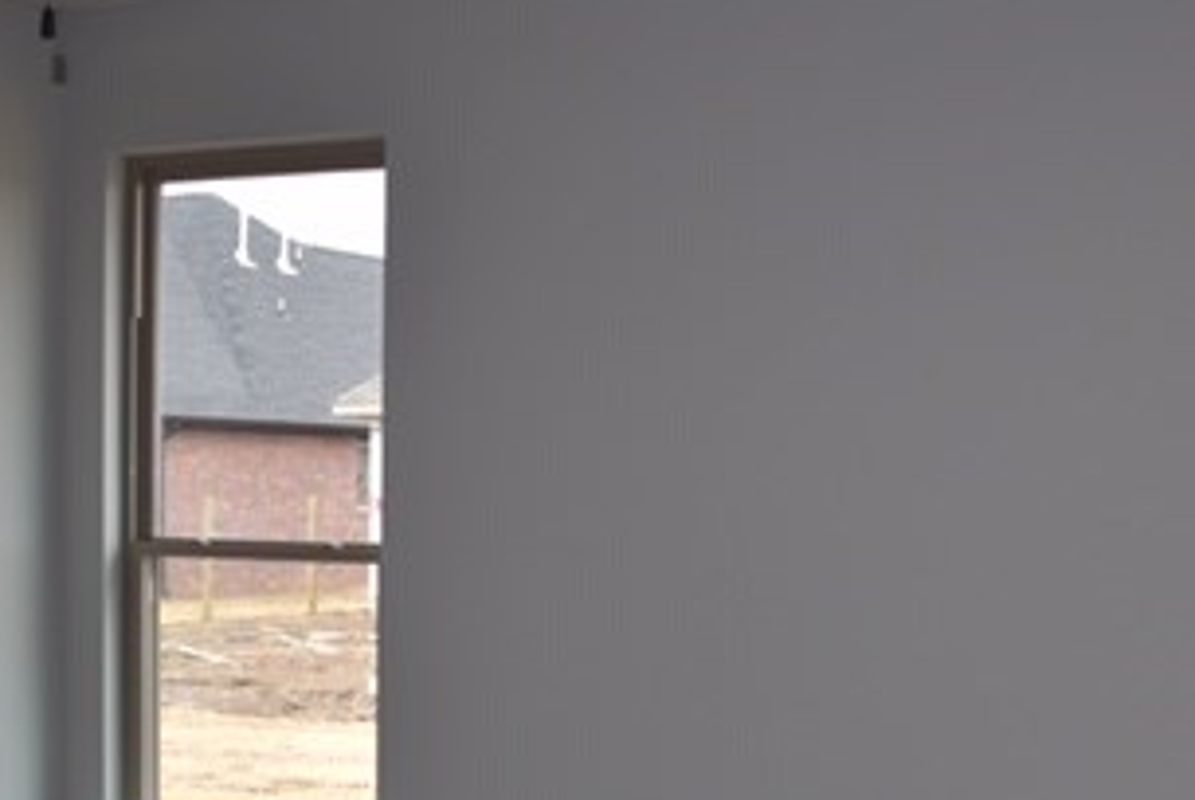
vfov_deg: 20.4
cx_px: 756
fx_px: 2194
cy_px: 624
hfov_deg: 30.3
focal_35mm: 66
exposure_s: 1/60
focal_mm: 21
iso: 180
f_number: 3.8
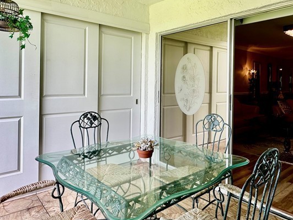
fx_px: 228
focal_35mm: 27
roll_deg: -0.6
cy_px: 84
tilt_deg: -0.4
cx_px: 158
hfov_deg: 65.2
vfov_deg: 50.9
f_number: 2.2
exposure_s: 1/99
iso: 50
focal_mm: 2.22
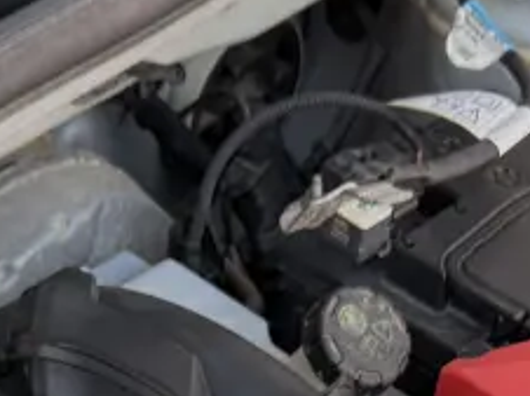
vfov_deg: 8.8
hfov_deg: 12.8
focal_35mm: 153
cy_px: 961
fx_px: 2340
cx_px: 21
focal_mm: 6.76
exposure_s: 1/121
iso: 125
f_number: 1.78
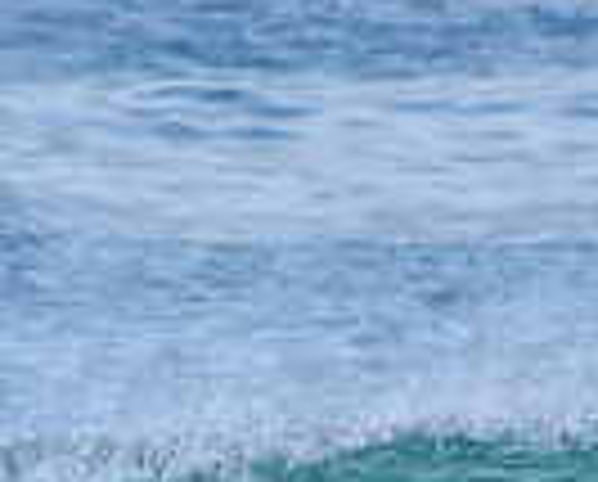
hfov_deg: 0.6
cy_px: 854
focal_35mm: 3063
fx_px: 54330
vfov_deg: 0.5
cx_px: -243
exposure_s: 1/2000
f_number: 5.6
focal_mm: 500
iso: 640
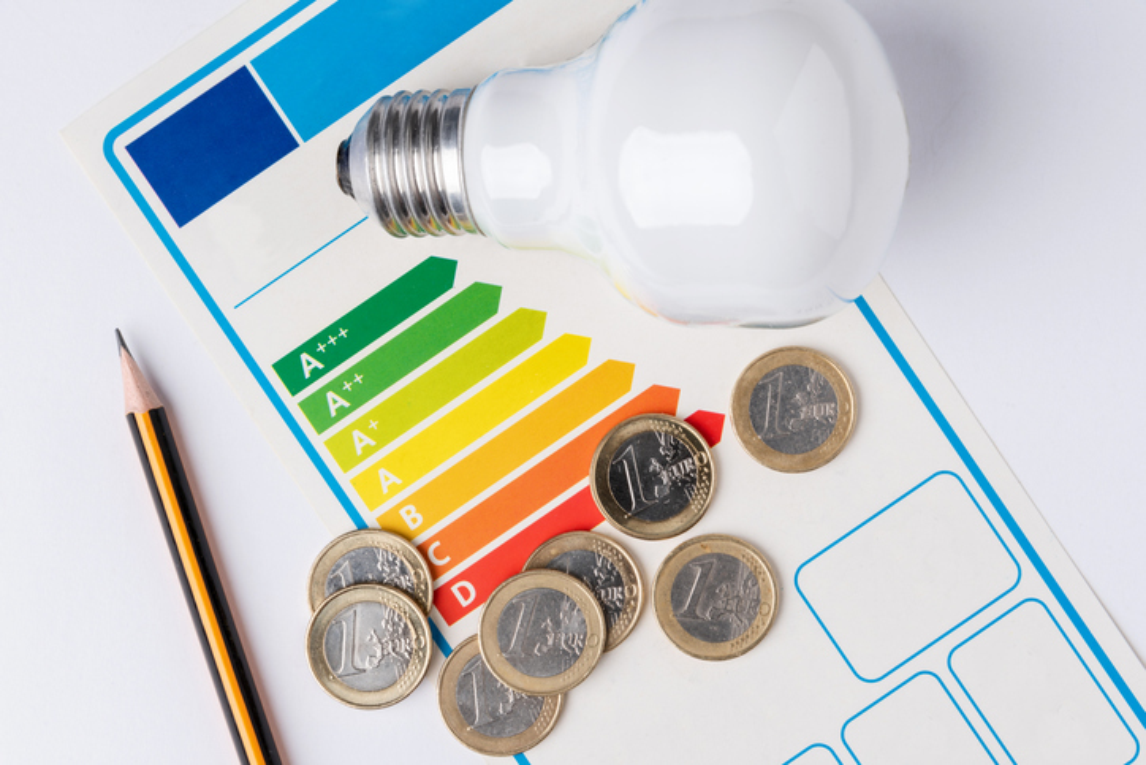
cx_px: 573
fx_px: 3343
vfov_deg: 13.0
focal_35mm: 105
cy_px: 382
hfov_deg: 19.5
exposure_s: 1/4
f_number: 18
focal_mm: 105
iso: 100
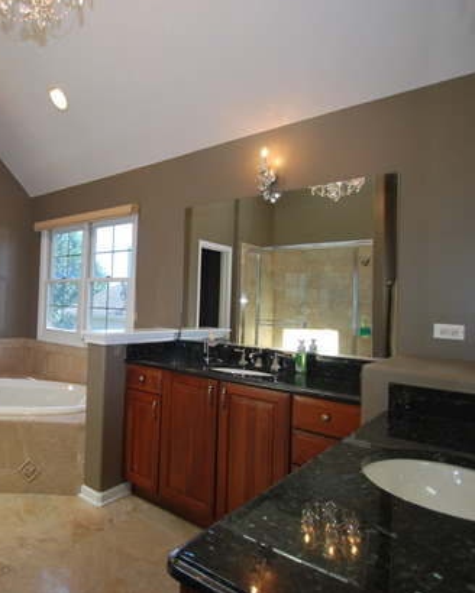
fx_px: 387
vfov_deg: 75.0
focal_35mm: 22
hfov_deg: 58.2
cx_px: 93
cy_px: 286
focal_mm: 10
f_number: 4
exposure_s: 1/60
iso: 200
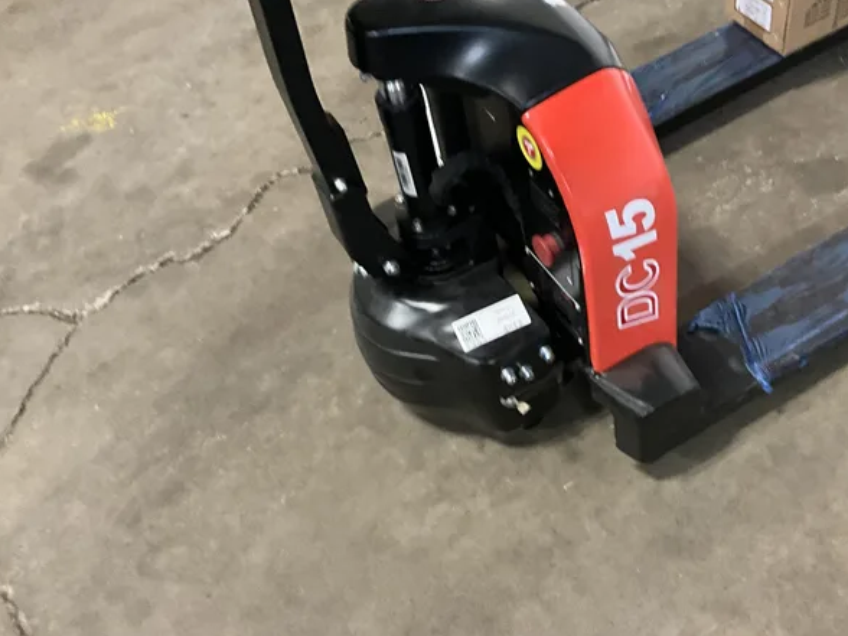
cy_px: 311
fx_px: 906
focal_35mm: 37
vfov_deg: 38.7
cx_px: 508
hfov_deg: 49.8
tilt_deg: -52.0
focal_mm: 3
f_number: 1.8
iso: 400
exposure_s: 1/30
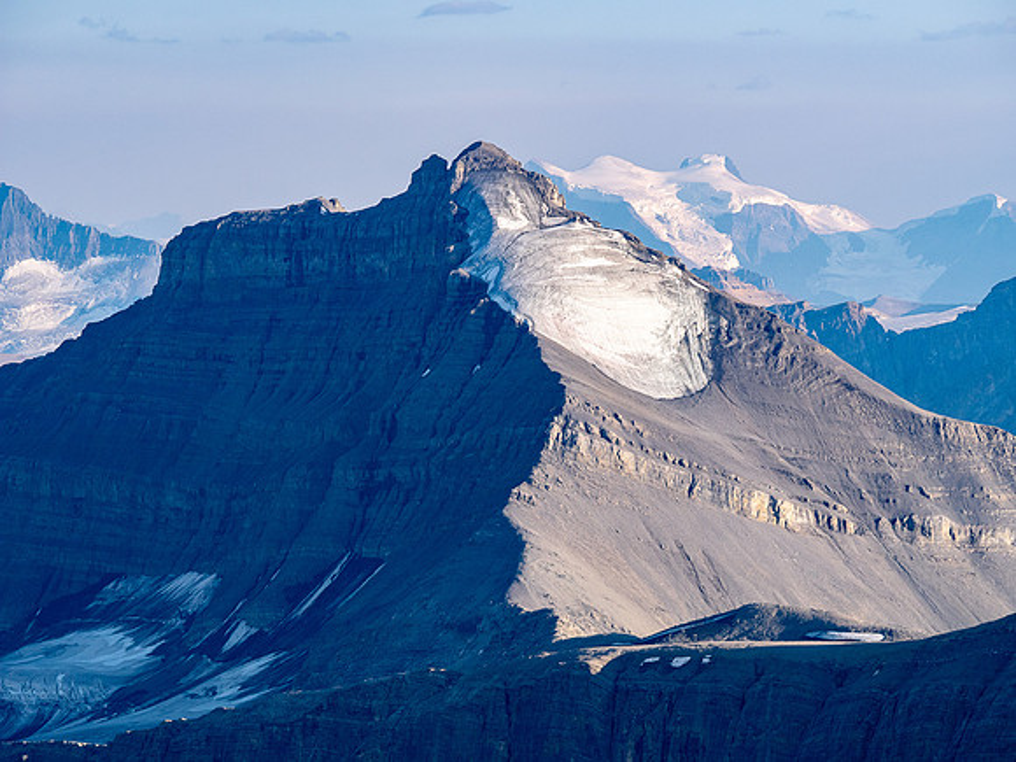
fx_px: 5870
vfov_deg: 7.4
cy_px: 381
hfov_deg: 9.9
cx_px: 508
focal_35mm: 200
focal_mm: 100
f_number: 8
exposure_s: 1/320
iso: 200
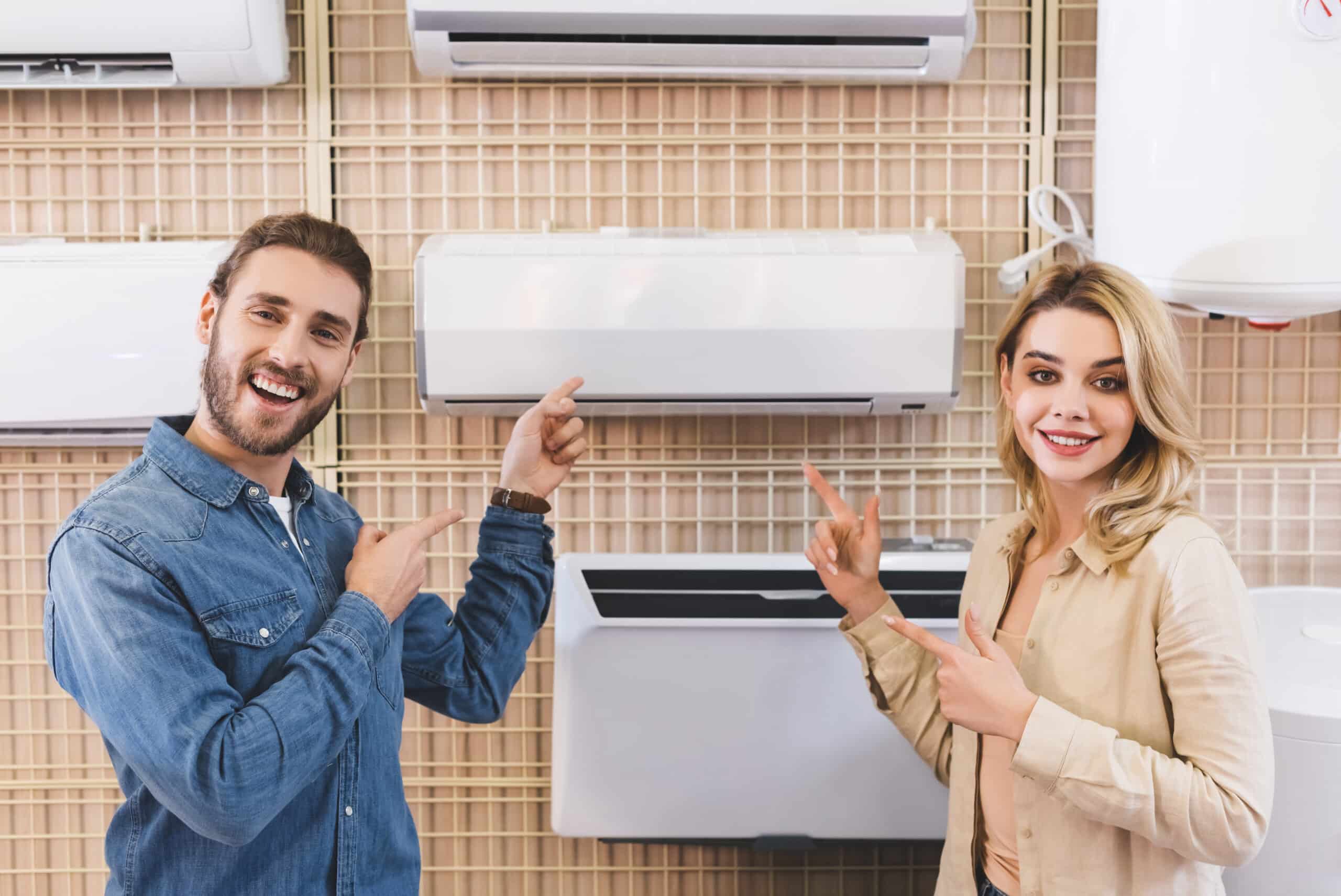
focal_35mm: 50
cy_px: 448
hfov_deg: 39.6
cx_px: 670
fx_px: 1863
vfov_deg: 27.0
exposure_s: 1/200
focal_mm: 50
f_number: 3.5
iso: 500
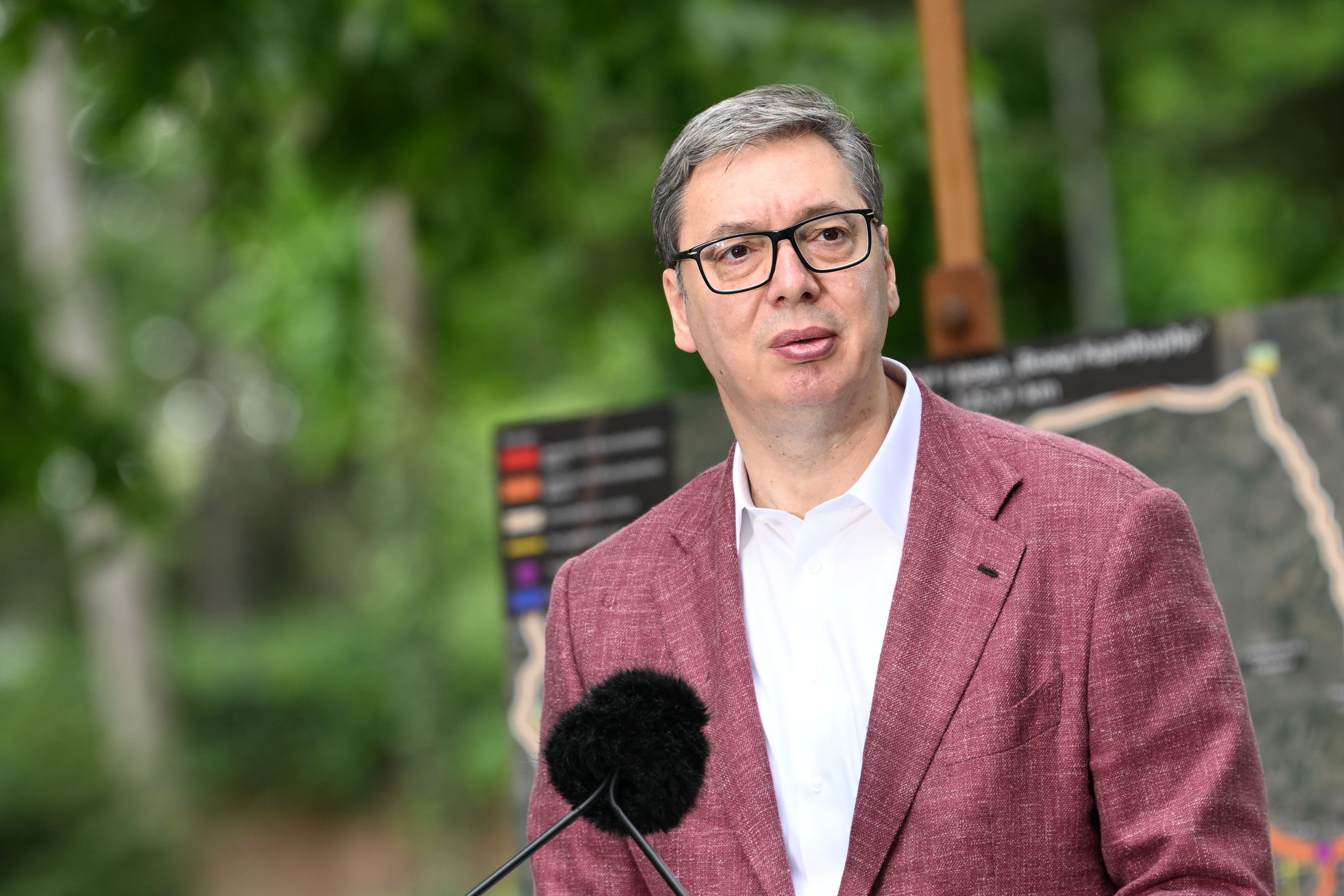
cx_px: 672
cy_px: 448
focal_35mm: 300
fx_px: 11197
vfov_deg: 4.6
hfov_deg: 6.9
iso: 400
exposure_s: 1/320
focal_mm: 200
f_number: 4
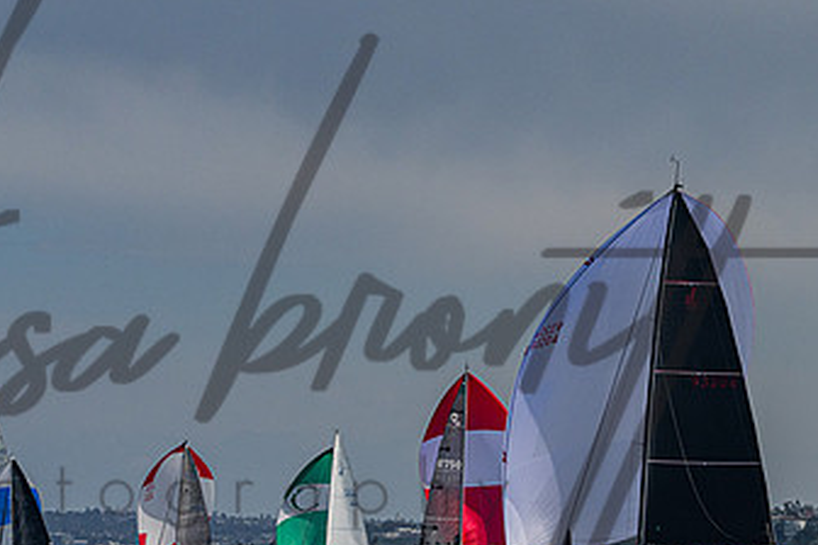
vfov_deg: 5.9
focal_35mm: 234
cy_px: 278
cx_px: 639
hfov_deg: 8.8
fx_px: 5317
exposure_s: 1/6400
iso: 320
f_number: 6.3
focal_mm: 100
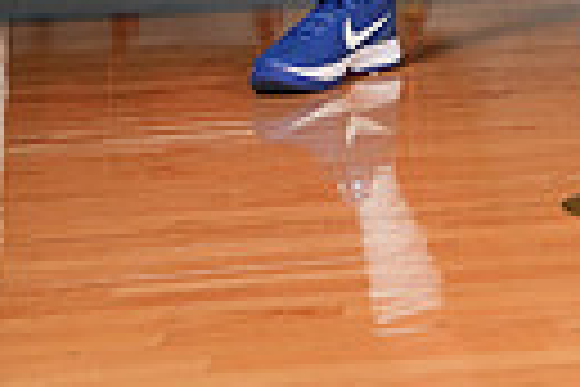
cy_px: -544
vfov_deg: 10.3
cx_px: 670
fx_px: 1853
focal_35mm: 115
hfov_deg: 17.1
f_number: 8
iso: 400
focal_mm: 33
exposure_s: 1/200
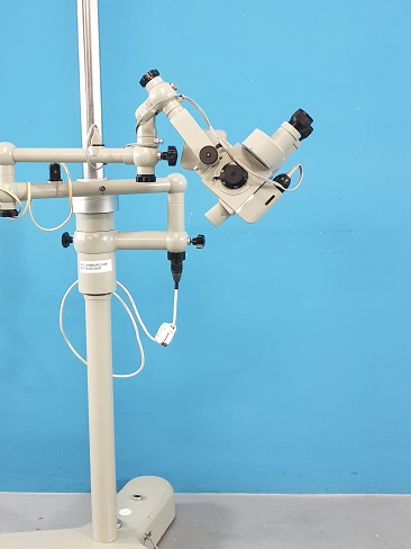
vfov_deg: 43.7
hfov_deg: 33.0
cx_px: 107
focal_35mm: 43
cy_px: 237
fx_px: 681
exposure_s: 1/33
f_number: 1.5
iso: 250
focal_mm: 4.3
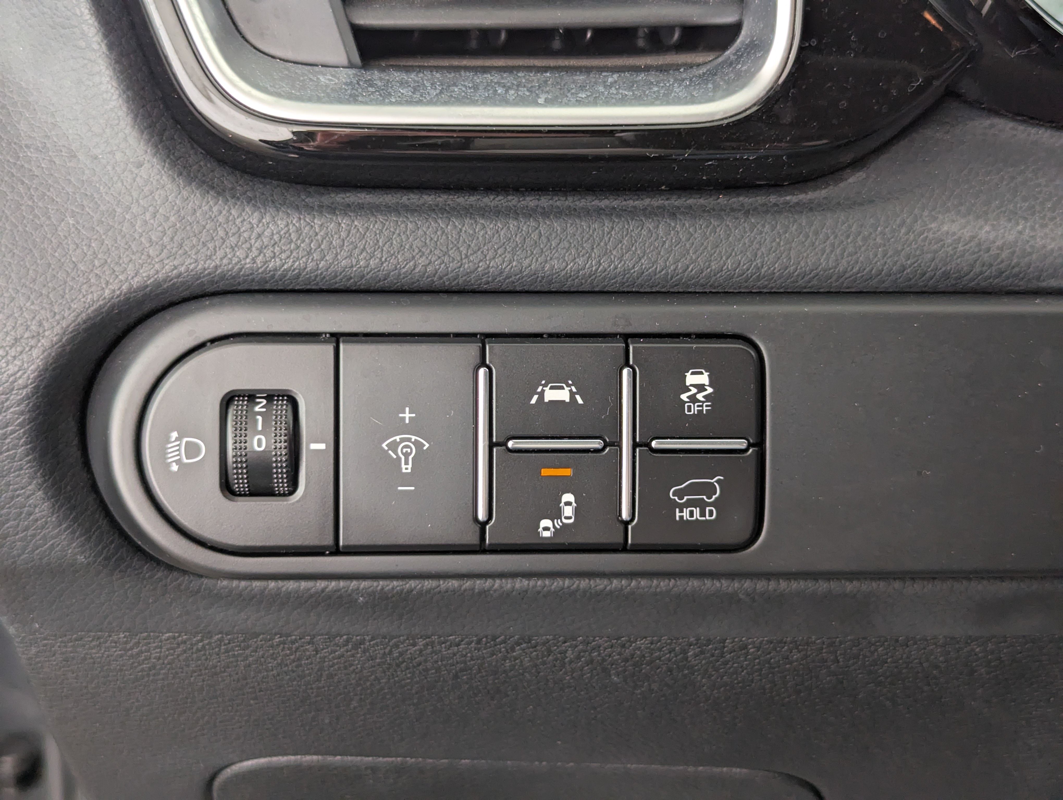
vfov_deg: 30.3
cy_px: 400
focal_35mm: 48
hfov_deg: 39.6
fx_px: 1476
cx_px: 532
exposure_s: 1/82.6
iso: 224
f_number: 1.85
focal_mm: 6.81
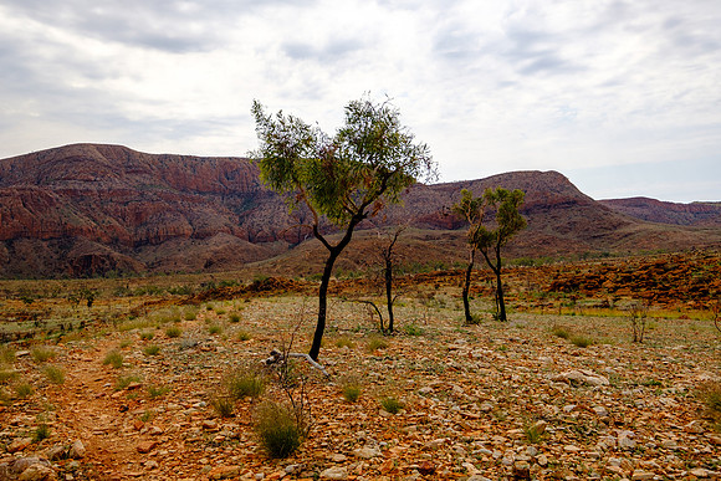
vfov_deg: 42.3
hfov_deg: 60.3
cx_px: 360
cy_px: 240
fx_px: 621
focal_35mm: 31
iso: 200
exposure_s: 1/600
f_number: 5.6
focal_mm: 20.9
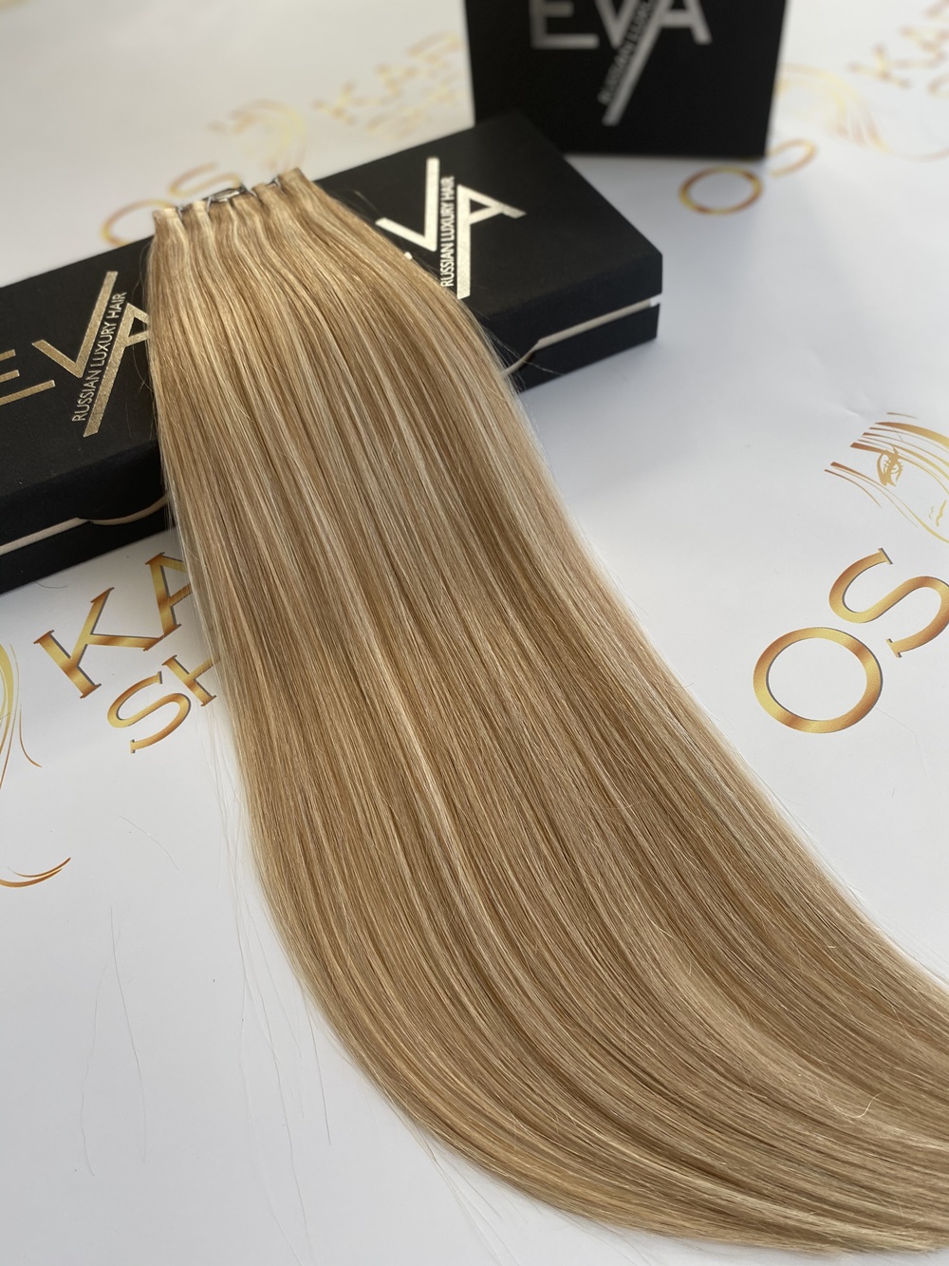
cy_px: 633
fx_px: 950
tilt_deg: -54.7
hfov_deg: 53.1
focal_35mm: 26
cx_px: 474
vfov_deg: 67.3
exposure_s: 1/121
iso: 40
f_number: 1.8
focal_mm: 4.25
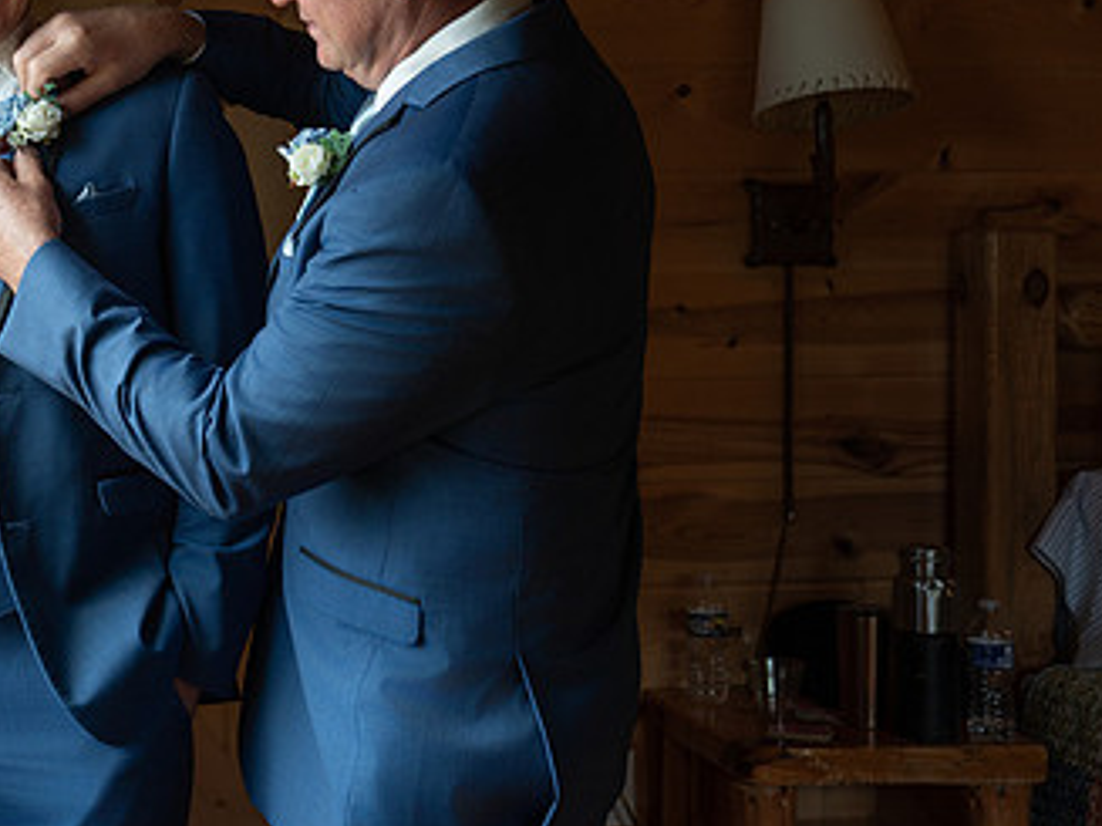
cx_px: 185
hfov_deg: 32.1
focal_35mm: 58
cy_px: 278
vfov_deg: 25.1
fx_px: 1846
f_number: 4
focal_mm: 34
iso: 320
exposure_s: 1/200
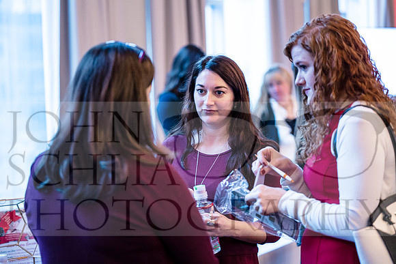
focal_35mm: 90
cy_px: 132
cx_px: 198
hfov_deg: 22.6
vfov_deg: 15.2
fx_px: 990
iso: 4000
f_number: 2.8
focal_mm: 90
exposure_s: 1/60
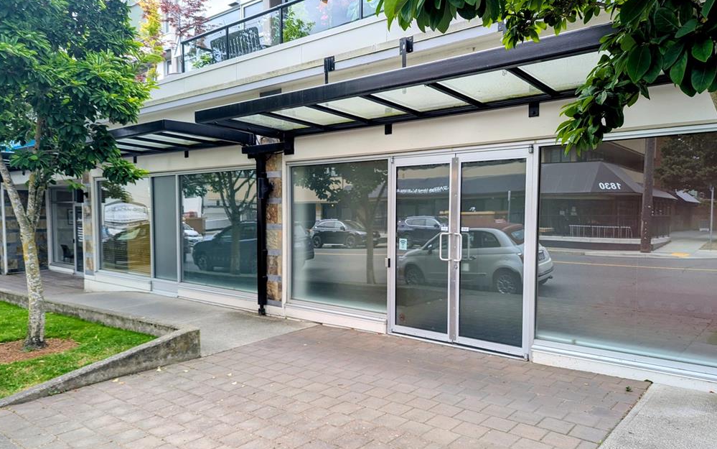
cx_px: 360
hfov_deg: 70.4
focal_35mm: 26
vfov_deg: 47.6
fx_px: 508
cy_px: 244
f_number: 1.85
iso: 43
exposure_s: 1/527
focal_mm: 6.81
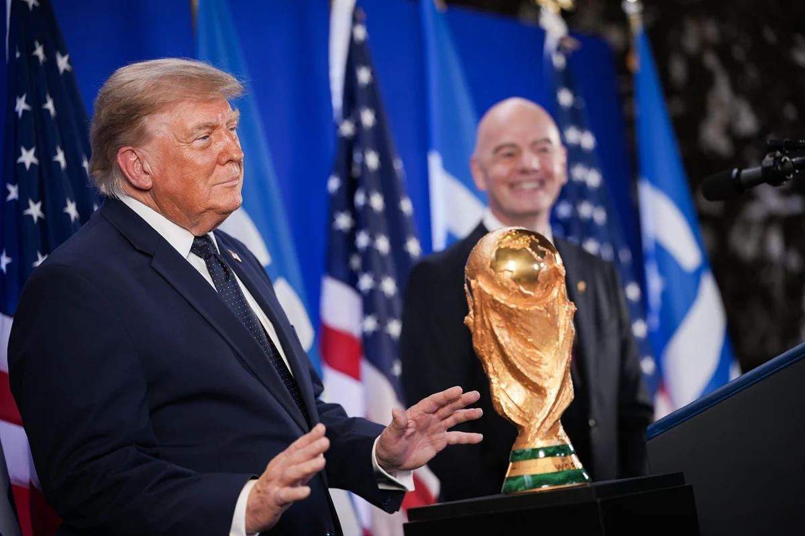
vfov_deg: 13.7
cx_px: 402
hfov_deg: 20.4
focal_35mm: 100
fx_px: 2236
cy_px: 268
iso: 200
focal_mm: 100
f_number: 2
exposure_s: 1/200
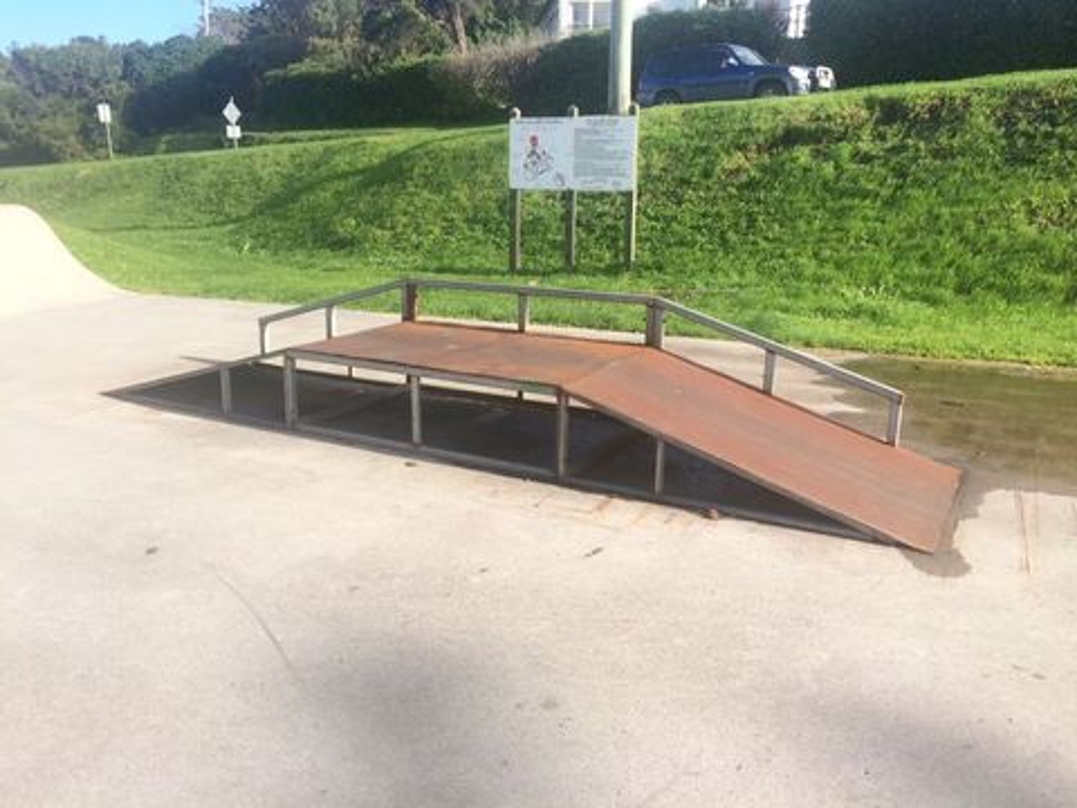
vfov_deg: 48.2
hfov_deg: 61.7
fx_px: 902
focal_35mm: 29
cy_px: 404
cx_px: 538
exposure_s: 1/1026
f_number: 2.2
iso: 32
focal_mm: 4.15
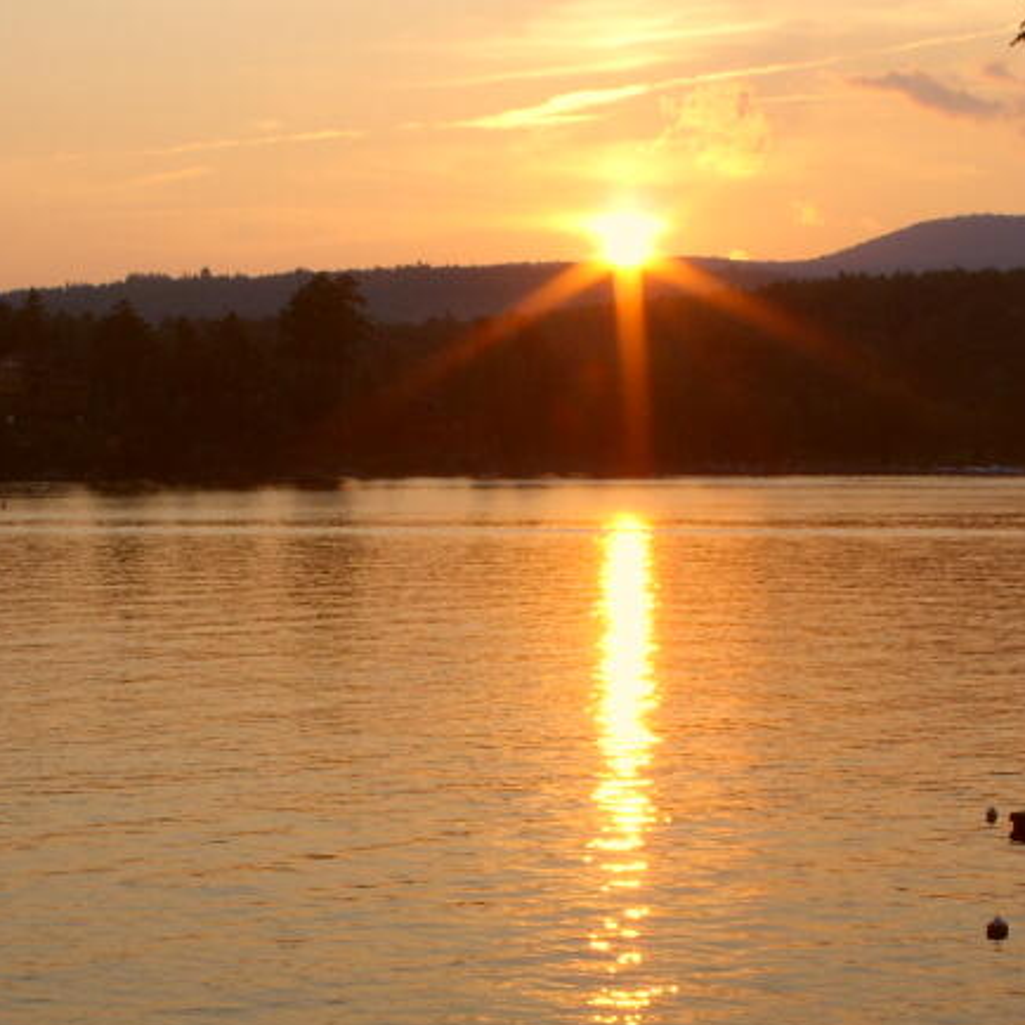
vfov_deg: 17.3
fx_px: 3350
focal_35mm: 100
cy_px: 737
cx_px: 616
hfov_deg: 17.4
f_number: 6
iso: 50
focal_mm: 9.87
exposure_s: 1/161
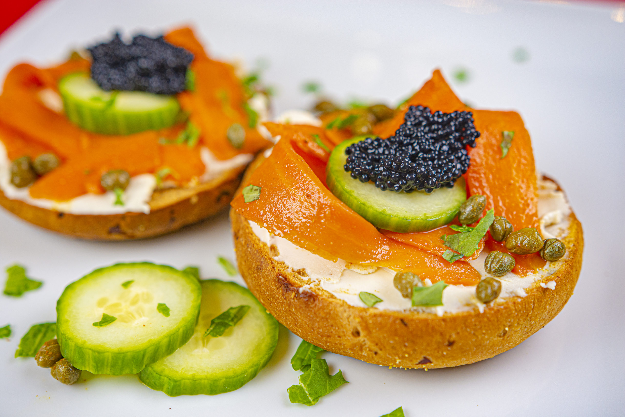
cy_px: 208
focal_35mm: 52
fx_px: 911
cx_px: 312
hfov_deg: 37.8
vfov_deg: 25.8
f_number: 2.5
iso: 250
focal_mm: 35
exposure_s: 1/500
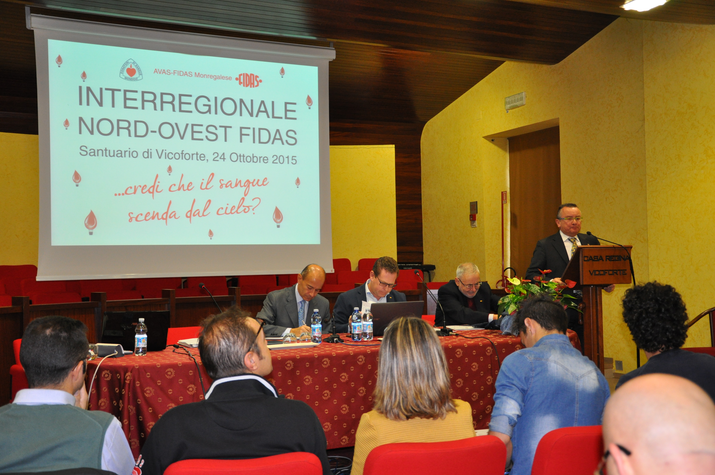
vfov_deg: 31.8
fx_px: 833
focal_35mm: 42
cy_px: 238
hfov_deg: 46.4
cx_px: 358
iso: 800
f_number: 4
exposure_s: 1/60
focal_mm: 28
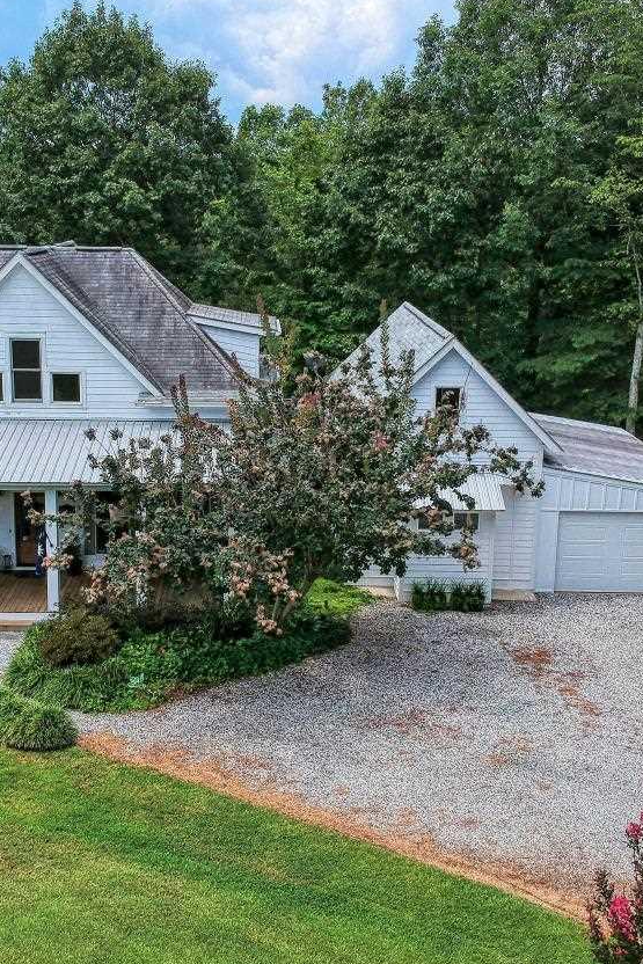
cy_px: 454
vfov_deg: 48.4
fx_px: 1071
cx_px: 220
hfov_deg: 33.2
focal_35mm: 40
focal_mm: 4.5
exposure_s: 1/1600
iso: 100
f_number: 2.6
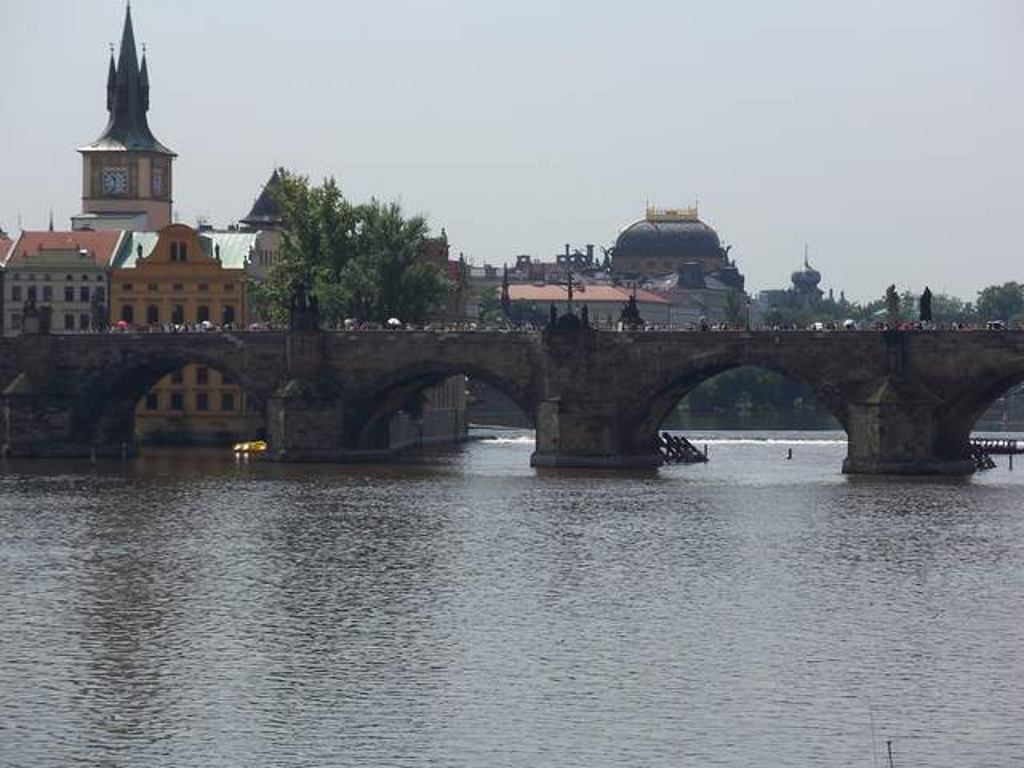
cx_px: 512
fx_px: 3934
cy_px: 384
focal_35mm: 133
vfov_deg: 11.1
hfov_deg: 14.8
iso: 64
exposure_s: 1/500
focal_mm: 28
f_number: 5.6
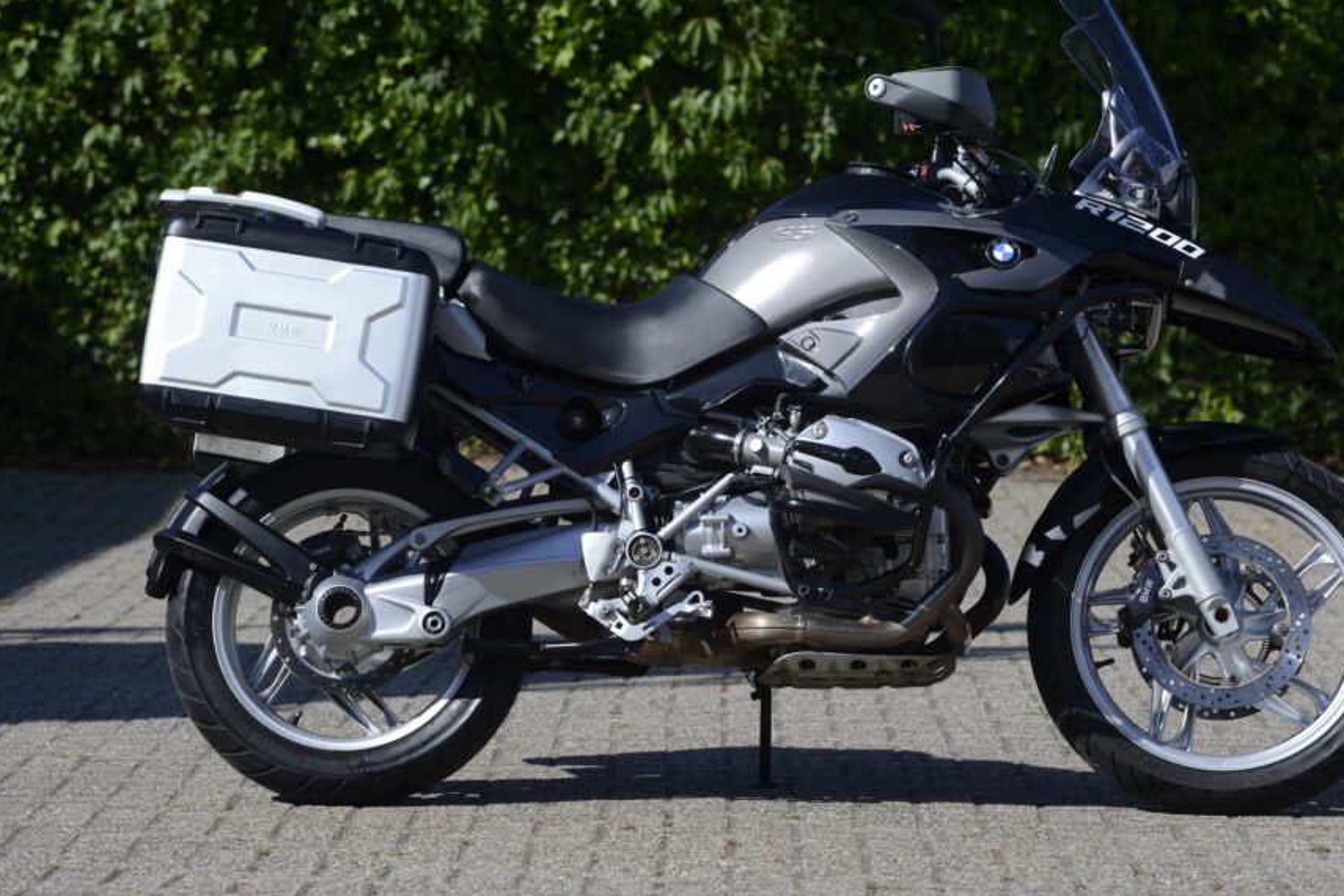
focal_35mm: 193
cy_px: 458
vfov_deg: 7.1
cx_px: 717
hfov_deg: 10.7
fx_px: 7205
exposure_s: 1/1000
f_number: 6.3
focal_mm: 165
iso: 400
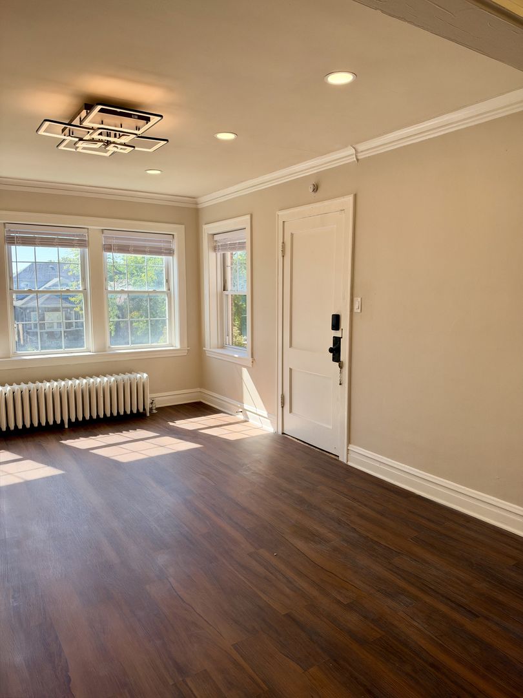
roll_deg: -0.7
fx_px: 483
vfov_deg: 71.6
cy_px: 349
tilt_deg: -6.0
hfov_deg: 56.8
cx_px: 262
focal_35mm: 24
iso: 80
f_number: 1.8
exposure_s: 1/513
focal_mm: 6.93
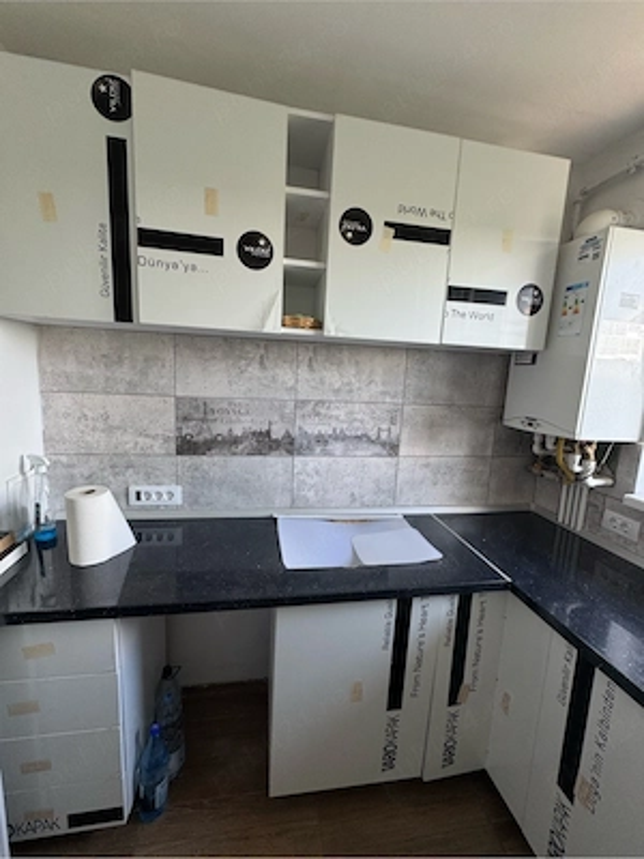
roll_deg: -3.1
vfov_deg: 102.1
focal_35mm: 14
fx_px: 347
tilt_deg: -7.0
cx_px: 322
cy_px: 430
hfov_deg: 85.7
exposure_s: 1/99
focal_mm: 2.22
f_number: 2.2
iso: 100
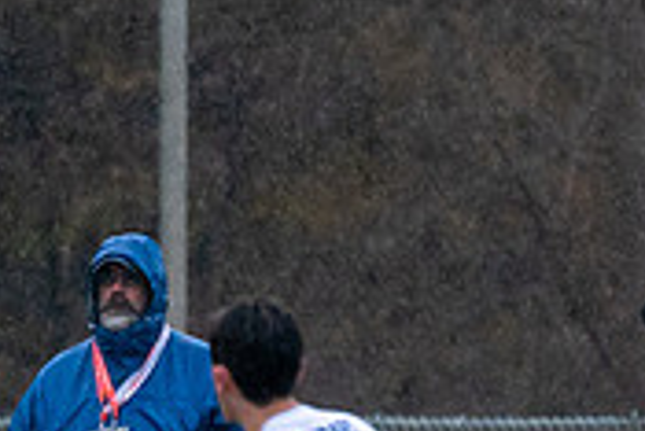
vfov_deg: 0.7
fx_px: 37942
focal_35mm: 2116
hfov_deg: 1.0
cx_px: -123
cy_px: 757
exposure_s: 1/1000
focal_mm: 315
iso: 3200
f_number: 5.6
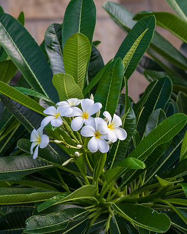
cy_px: 140
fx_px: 2805
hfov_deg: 3.8
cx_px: 67
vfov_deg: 4.8
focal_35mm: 405
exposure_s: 1/640
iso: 1000
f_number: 9
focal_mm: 240
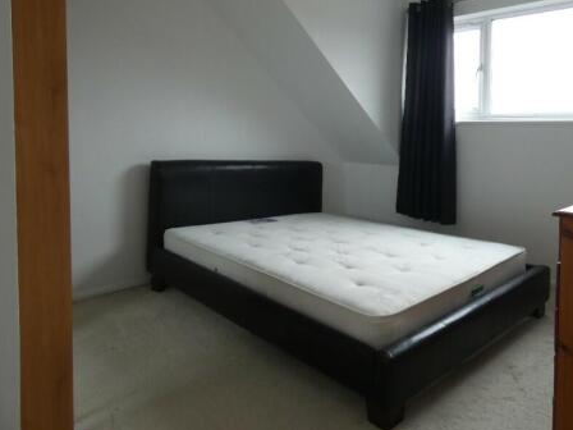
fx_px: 430
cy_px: 154
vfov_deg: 52.3
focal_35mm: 26
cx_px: 343
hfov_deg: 66.7
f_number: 2.8
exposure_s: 1/60
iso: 160
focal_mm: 3.6
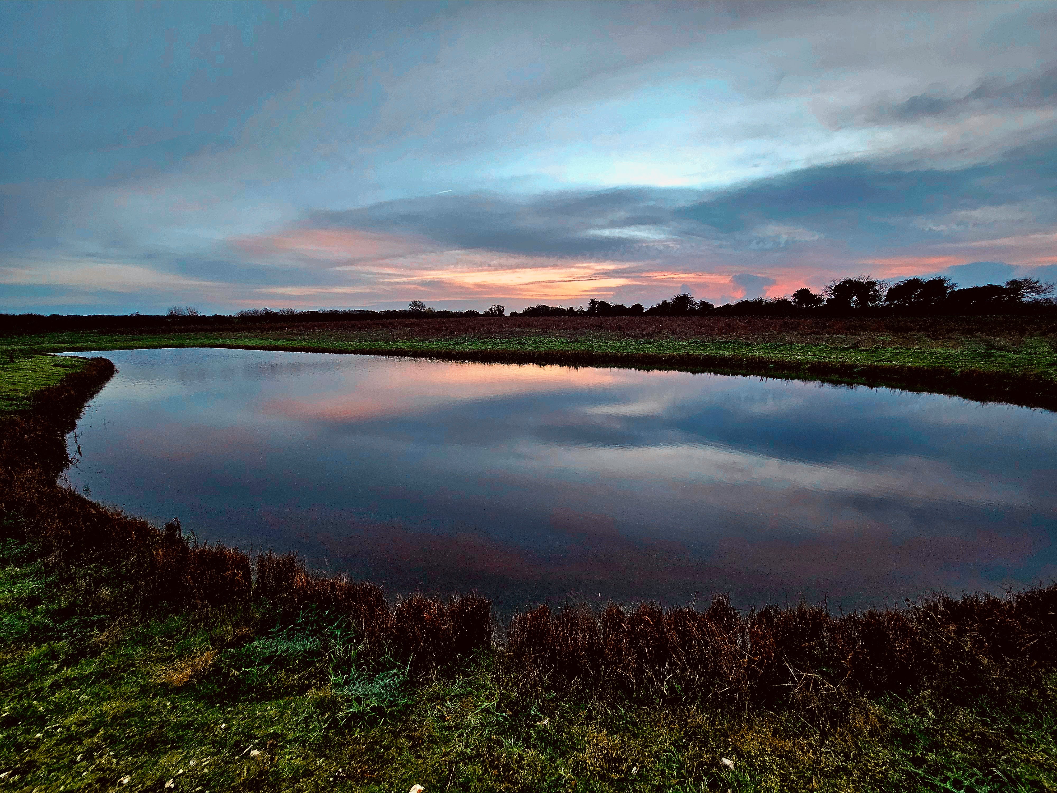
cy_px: 396
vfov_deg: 89.9
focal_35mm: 13
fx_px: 397
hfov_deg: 106.2
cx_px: 528
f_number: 2.2
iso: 80
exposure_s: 1/101
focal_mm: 2.2
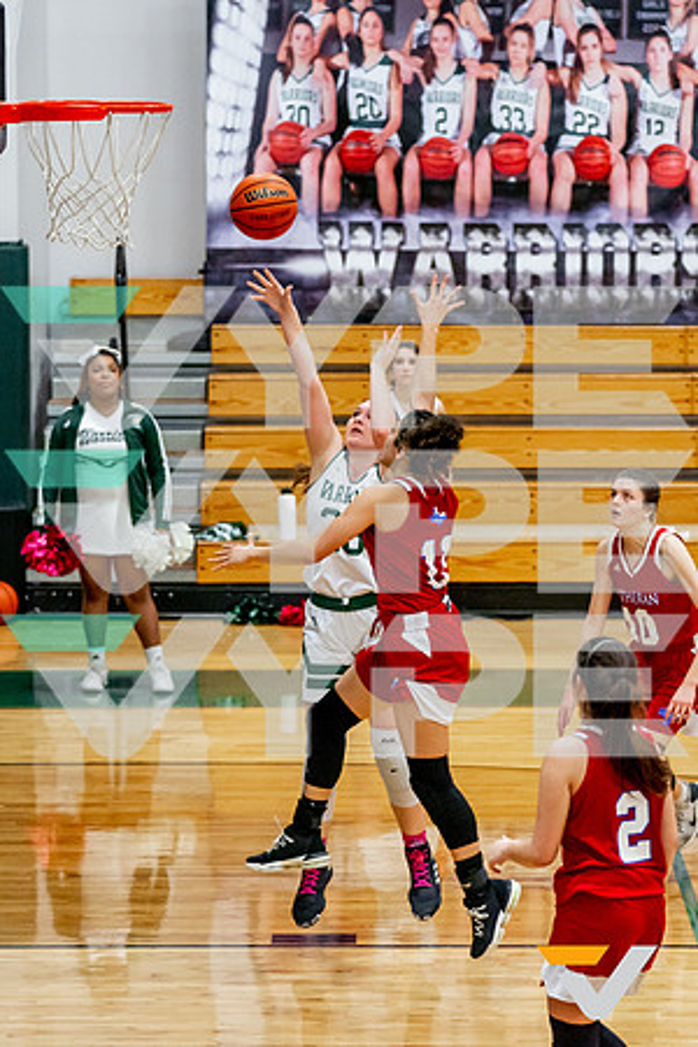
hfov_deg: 8.2
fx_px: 4888
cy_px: 524
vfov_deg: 12.2
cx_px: 365
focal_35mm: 168
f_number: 2.8
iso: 2000
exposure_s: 1/1000
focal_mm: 110
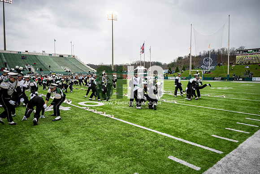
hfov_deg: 73.7
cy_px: 87
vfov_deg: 53.2
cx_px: 130
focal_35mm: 24
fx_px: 173
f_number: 2.8
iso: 100
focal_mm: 24
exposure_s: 1/500
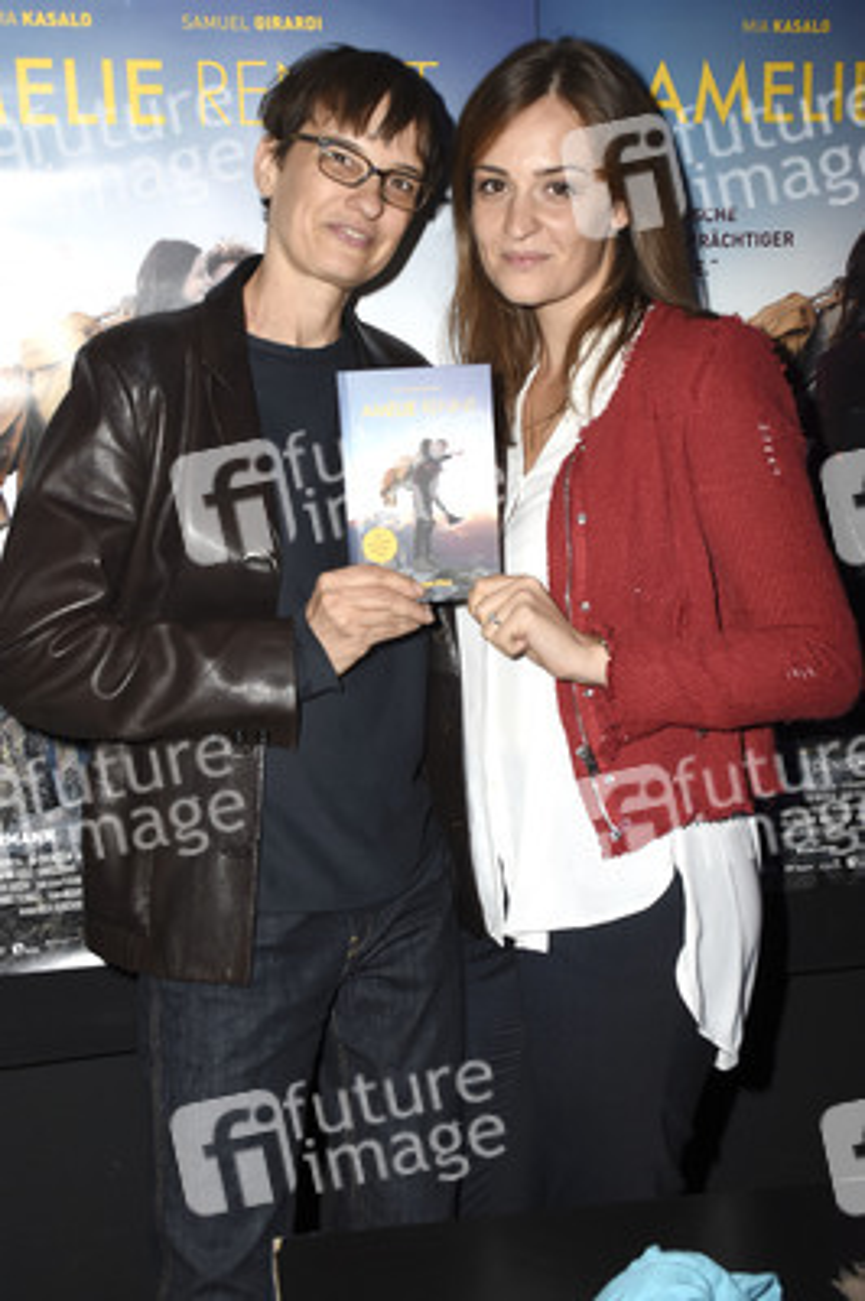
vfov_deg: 48.0
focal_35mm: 40
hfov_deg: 33.0
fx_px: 1462
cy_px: 650
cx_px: 432
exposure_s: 1/160
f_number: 6.3
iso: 640
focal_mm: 27
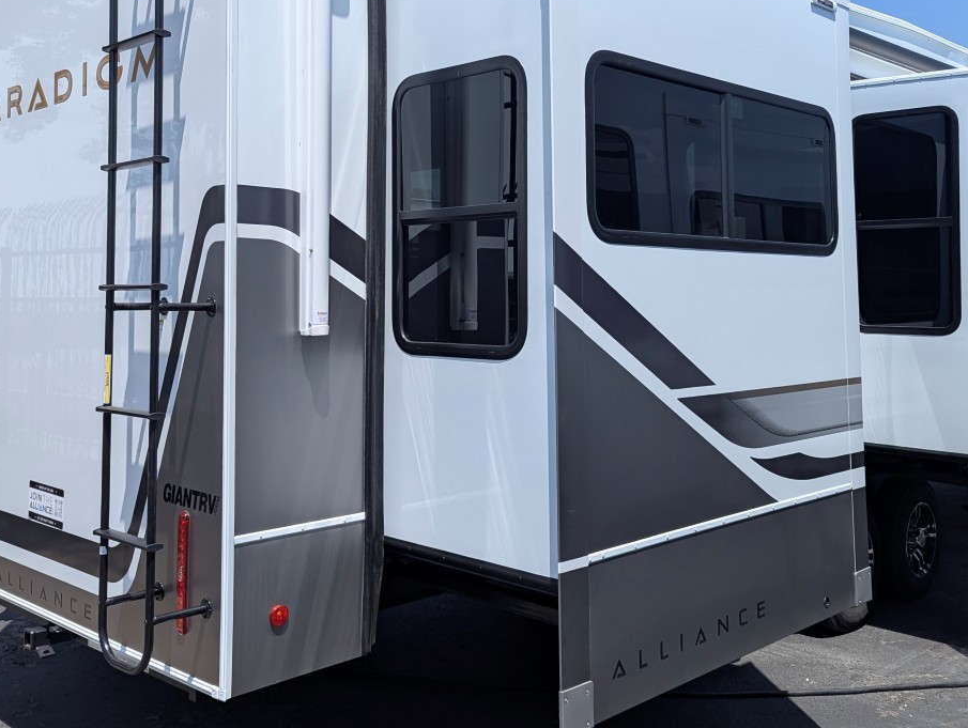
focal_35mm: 37
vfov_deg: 38.4
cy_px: 254
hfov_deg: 49.9
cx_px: 551
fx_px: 1036
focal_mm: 6.81
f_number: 1.85
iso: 50
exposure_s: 1/2309
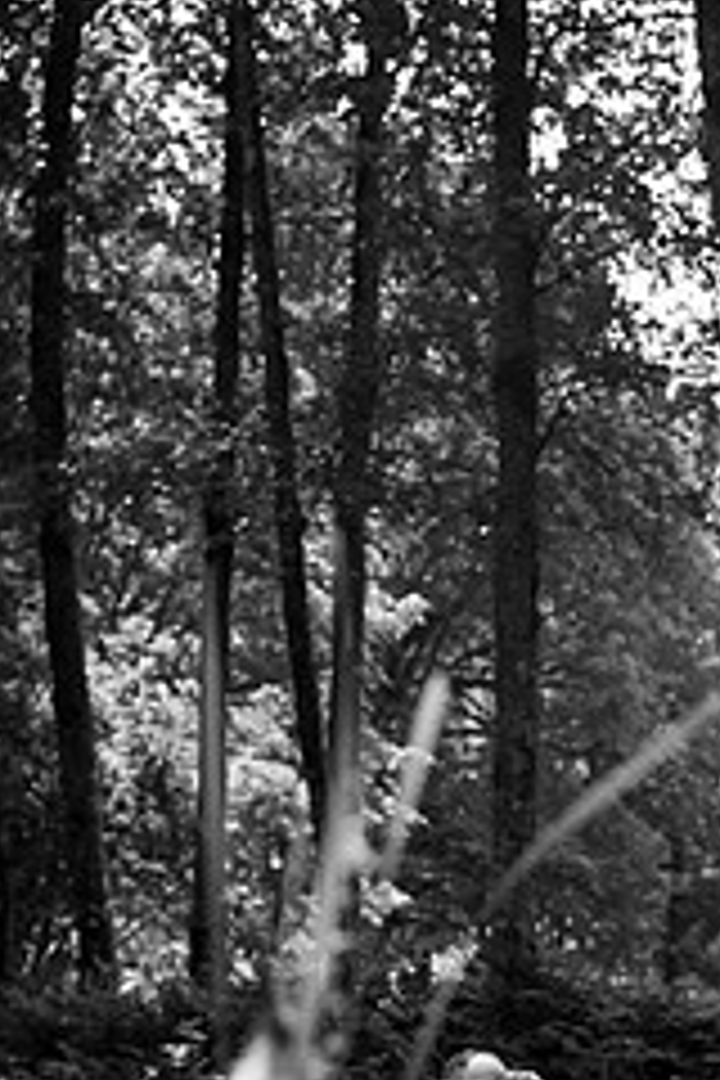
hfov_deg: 13.2
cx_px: 554
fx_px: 3090
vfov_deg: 19.4
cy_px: 990
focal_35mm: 103
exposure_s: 1/1000
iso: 160
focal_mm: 55
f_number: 2.8
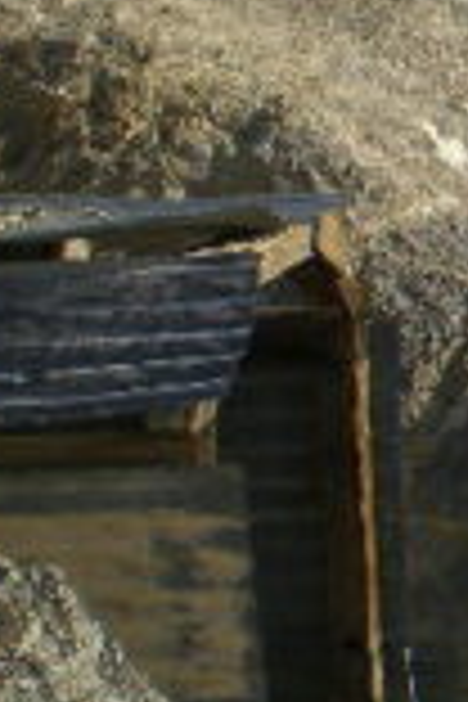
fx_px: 2398
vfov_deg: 16.5
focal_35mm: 123
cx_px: 952
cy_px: 99
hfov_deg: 10.2
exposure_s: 1/400
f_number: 4.6
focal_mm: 6.3
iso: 64
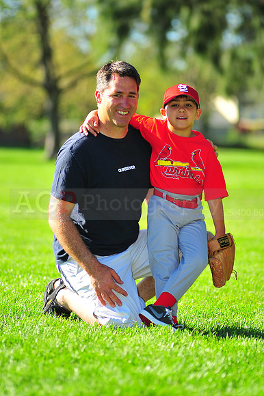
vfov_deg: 11.4
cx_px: 132
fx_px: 1982
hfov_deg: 7.6
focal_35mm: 180
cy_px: 198
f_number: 3.5
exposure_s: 1/1000
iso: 200
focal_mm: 180
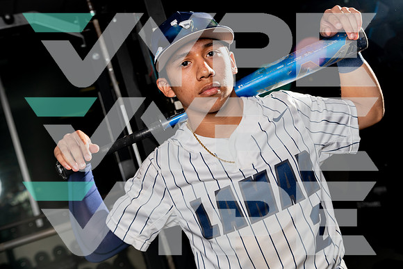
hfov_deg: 41.1
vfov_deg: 28.1
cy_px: 134
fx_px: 537
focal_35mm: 48
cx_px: 202
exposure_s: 1/200
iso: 160
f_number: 5.6
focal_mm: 48
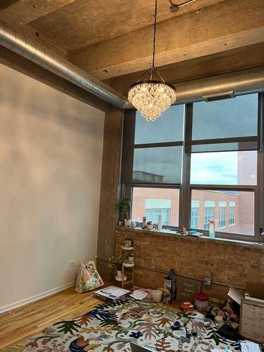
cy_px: 176
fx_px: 264
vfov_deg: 67.3
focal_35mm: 26
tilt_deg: +5.2
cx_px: 132
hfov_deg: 53.1
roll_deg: -3.9
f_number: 1.5
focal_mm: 5.7
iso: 80
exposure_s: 1/60
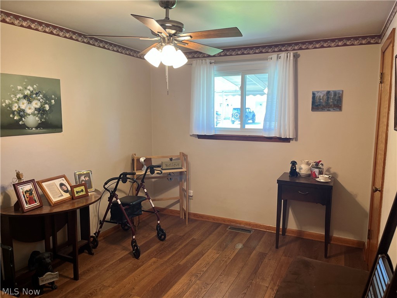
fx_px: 298
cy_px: 149
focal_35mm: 26
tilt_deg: -9.3
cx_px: 198
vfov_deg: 53.1
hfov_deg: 67.3
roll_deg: +1.2
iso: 125
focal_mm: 5.1
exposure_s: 1/60
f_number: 1.6
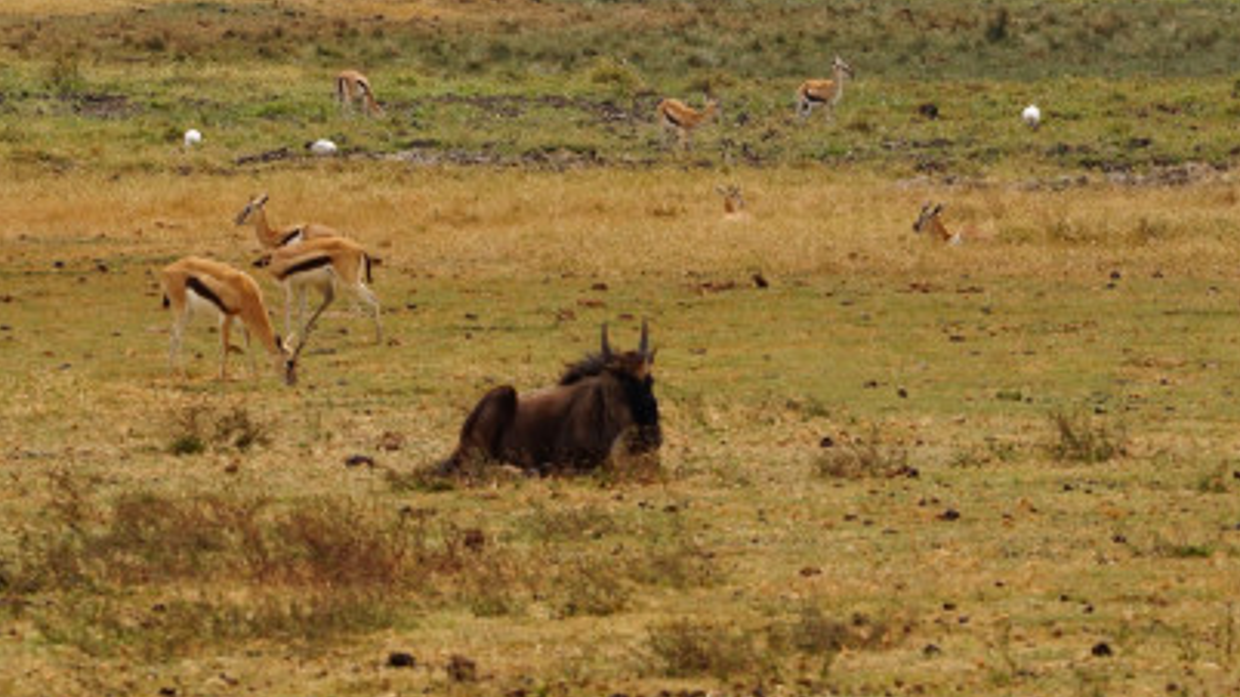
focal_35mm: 459
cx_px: 639
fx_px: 15091
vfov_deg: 2.6
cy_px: -14
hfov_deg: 4.7
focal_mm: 147
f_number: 9
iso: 100
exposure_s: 1/320
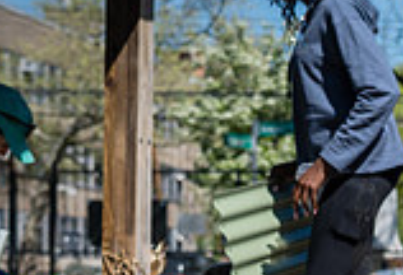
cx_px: 744
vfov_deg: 9.2
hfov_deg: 12.3
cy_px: 335
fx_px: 1692
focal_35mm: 150
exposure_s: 1/1000
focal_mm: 39
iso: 100
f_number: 3.5
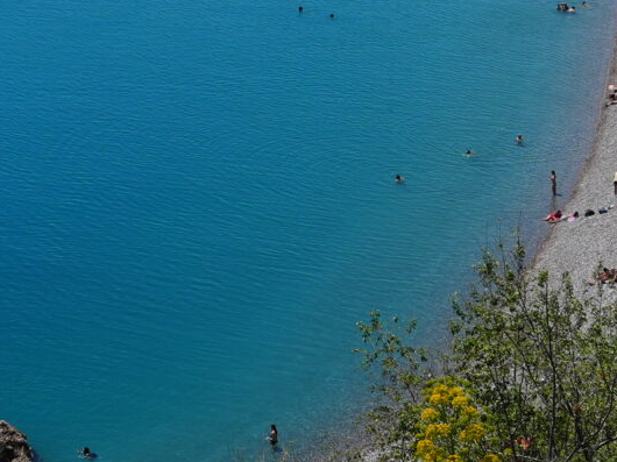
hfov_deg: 13.4
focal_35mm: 146
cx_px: 100
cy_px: -269
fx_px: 2607
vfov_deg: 9.8
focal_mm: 21
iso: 100
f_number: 10
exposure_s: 1/320
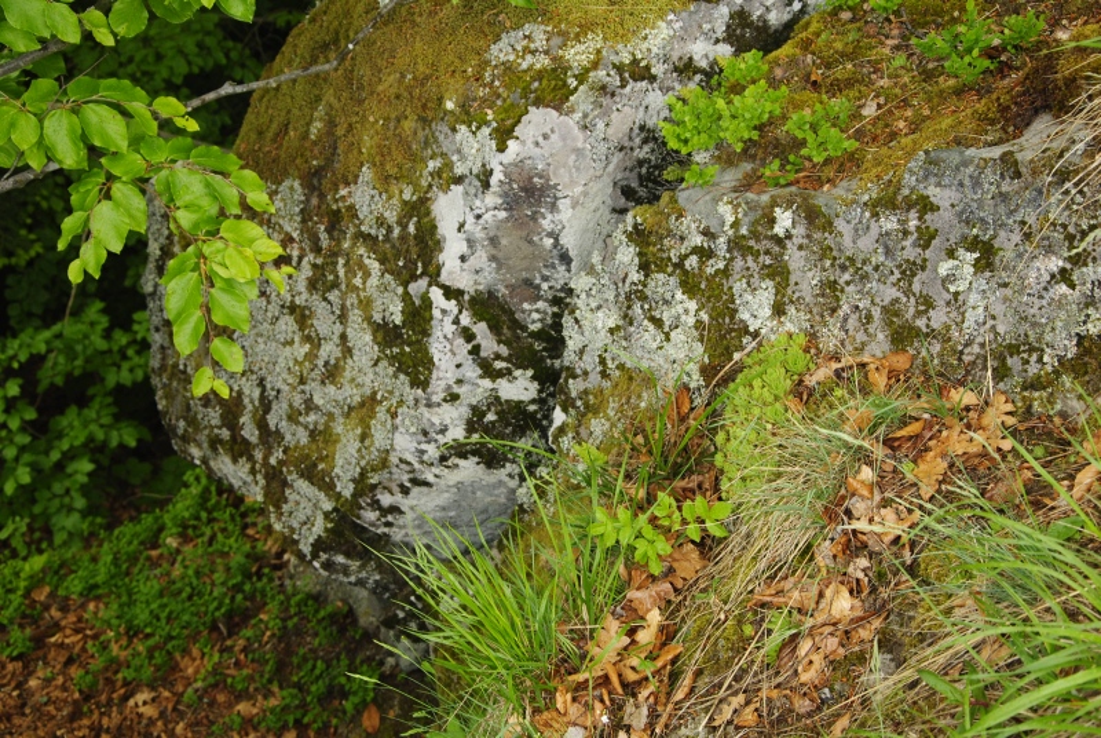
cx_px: 550
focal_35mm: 57
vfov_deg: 23.9
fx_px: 1746
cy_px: 369
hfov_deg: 35.0
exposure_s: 1/60
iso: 400
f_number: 7.1
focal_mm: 38
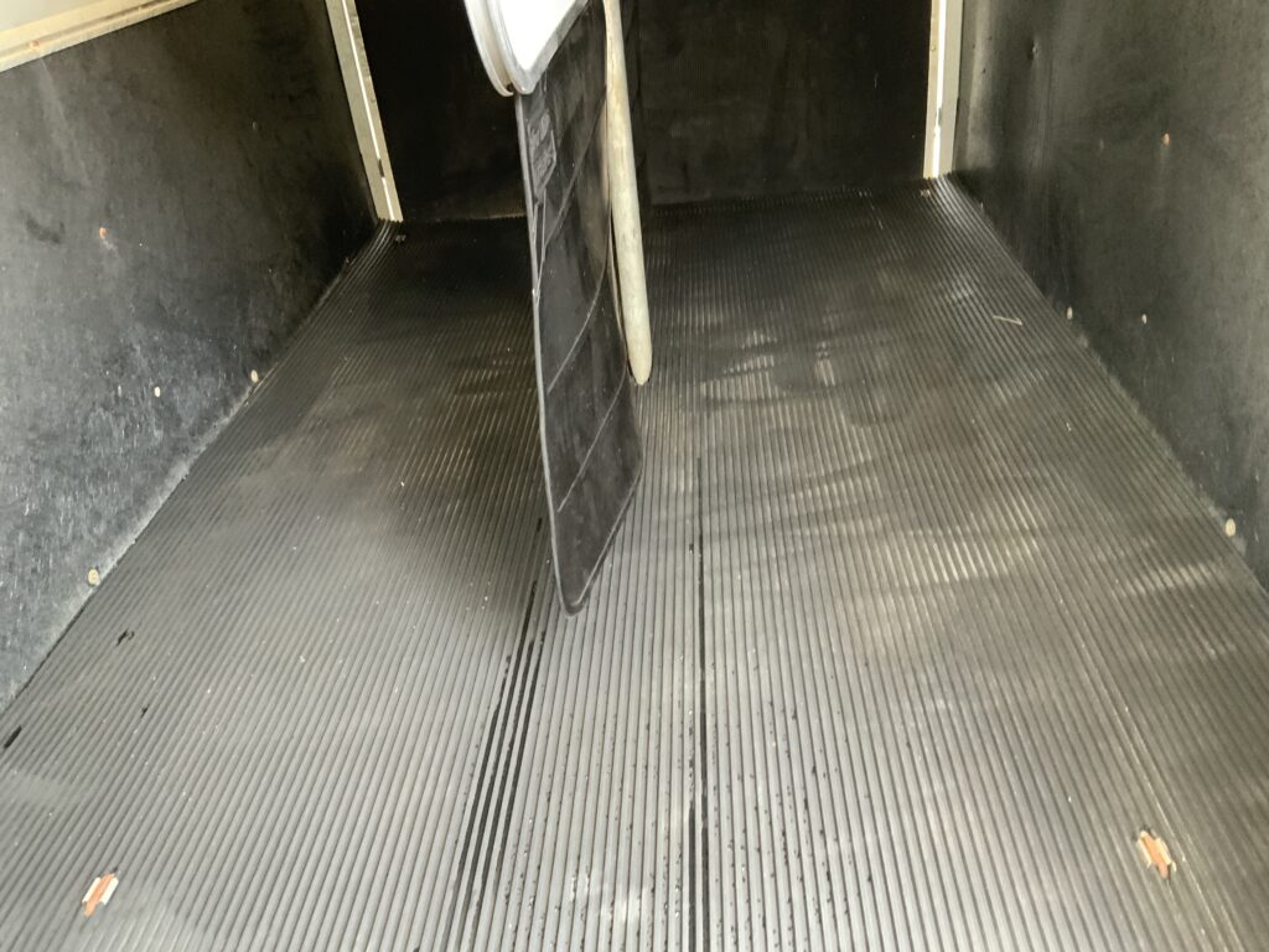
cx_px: 634
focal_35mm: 29
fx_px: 1063
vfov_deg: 48.2
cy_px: 476
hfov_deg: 61.7
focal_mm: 3
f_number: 1.8
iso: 320
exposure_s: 1/52
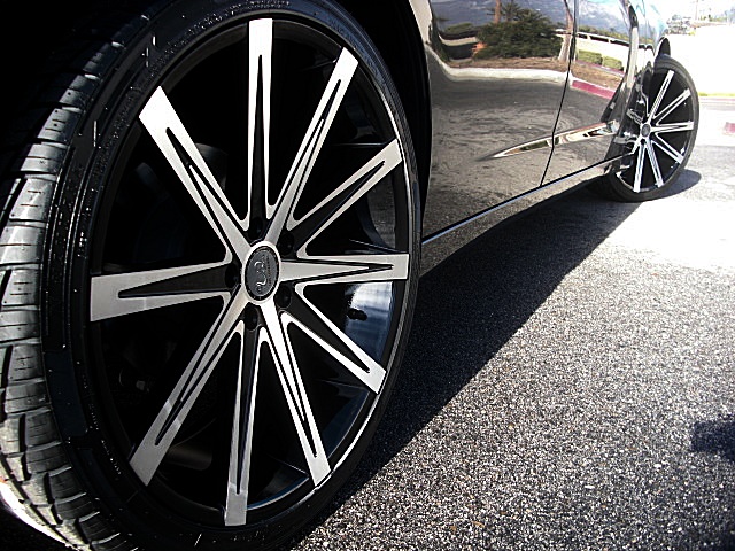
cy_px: 276
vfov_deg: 39.7
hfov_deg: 51.4
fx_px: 764
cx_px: 368
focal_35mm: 36
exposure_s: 1/125
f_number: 2.8
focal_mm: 6.3
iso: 50
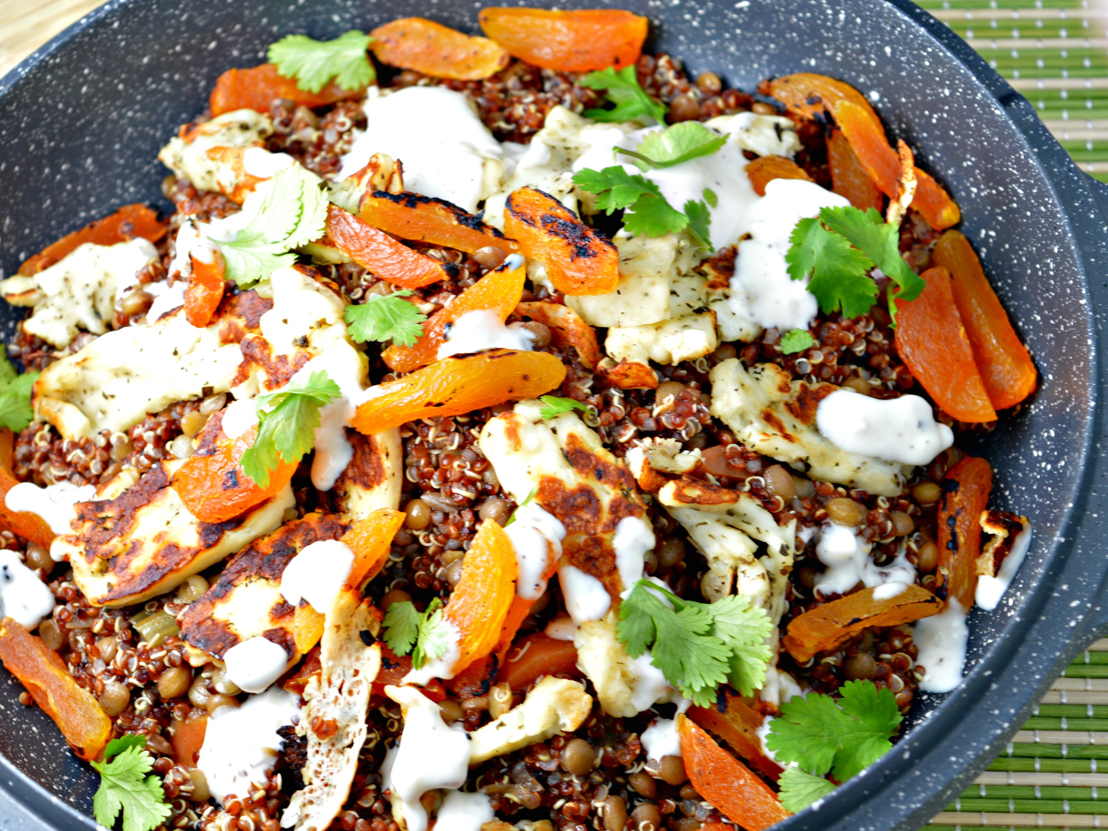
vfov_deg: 14.4
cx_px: 431
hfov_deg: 19.1
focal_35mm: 103
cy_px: 428
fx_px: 3285
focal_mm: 55
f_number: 5.6
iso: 100
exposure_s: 1/15
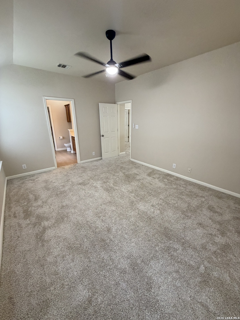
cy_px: 160
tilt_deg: -17.3
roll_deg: +0.6
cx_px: 120
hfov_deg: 85.7
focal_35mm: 14
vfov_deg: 102.1
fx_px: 129
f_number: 2.2
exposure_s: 1/59
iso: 400
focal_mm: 2.22
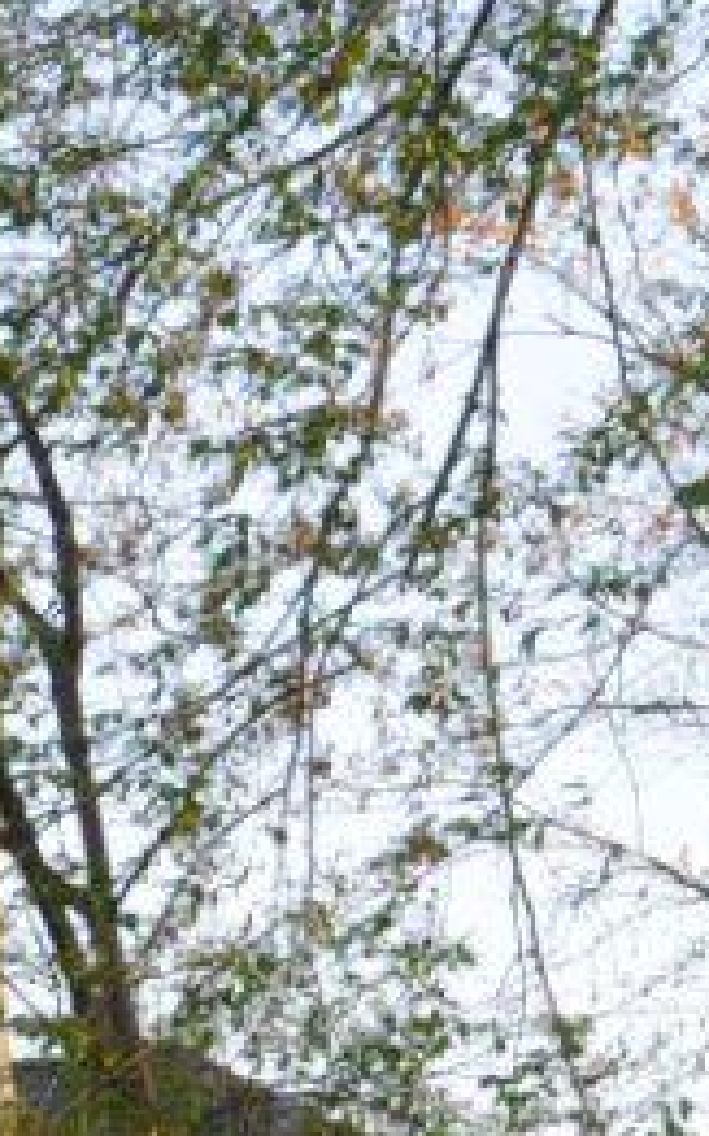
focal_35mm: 288
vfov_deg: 7.1
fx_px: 8909
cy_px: 1906
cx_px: -1153
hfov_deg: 4.4
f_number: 6.3
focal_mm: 24
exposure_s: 1/200
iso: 200
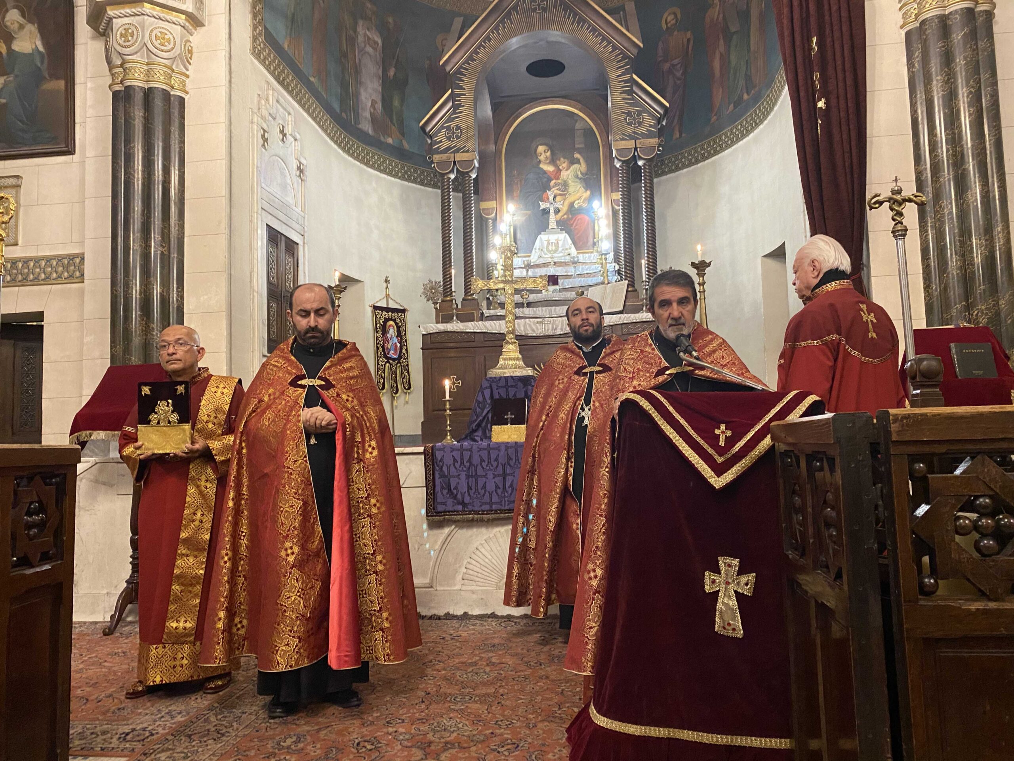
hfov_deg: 67.3
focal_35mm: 26
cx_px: 507
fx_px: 762
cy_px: 380
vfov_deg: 53.1
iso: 500
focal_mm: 4.25
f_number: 1.8
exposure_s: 1/33
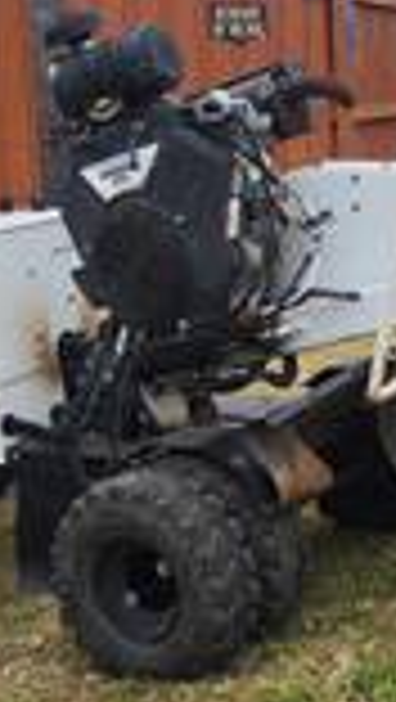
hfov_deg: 15.4
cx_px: 392
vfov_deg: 27.4
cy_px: 428
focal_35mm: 77
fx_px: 1434
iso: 12
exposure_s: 1/398
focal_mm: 6.4
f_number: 1.8
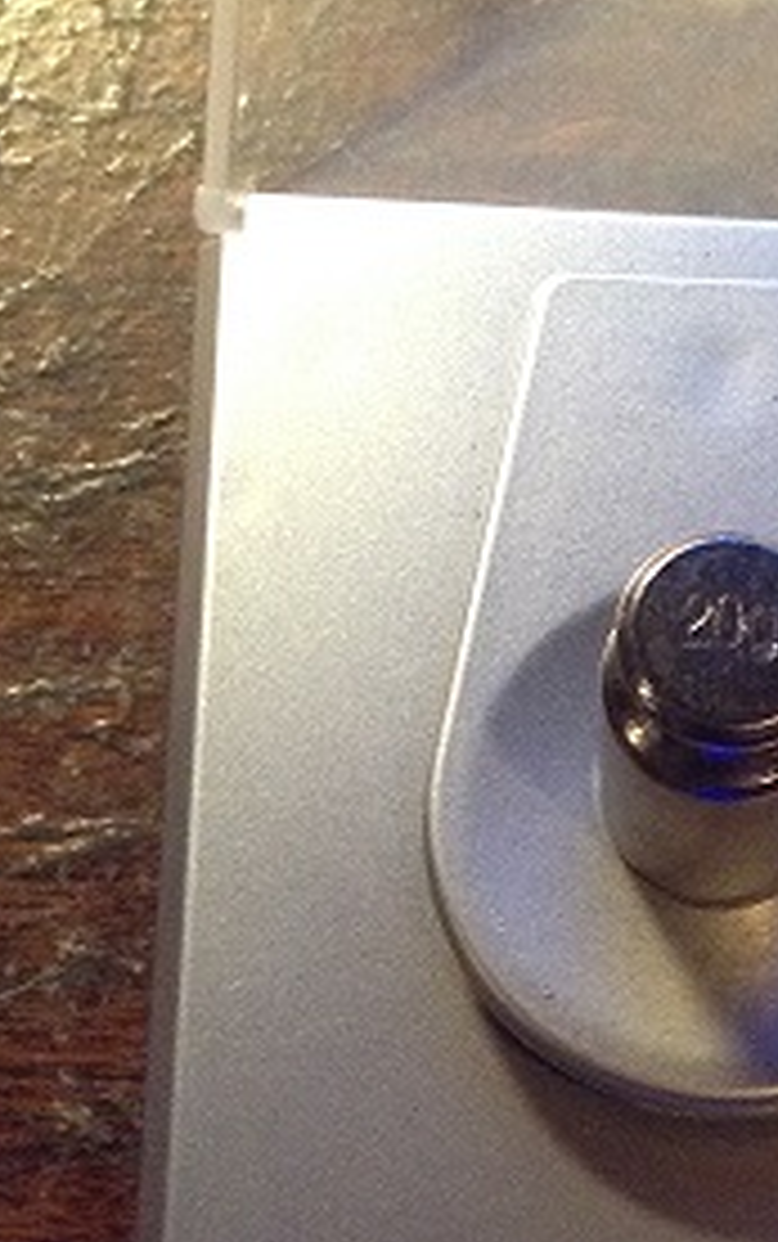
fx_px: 2776
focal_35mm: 82
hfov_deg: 15.5
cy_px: 1148
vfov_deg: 24.4
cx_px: 872
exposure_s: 1/24
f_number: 2.4
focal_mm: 3.3
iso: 200
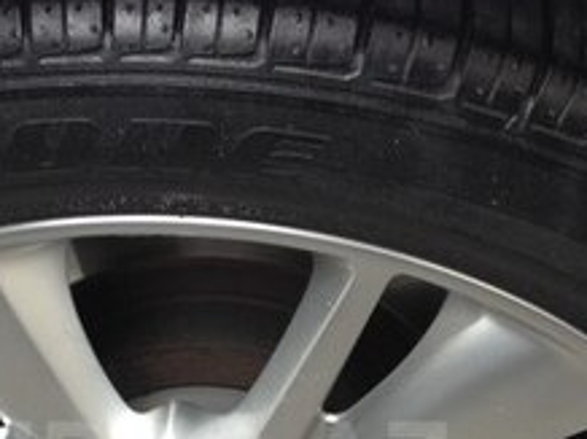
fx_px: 1694
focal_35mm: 100
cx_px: 172
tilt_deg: -55.1
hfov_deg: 19.6
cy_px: 462
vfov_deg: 14.5
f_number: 2.4
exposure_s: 1/24
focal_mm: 4.12
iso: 50
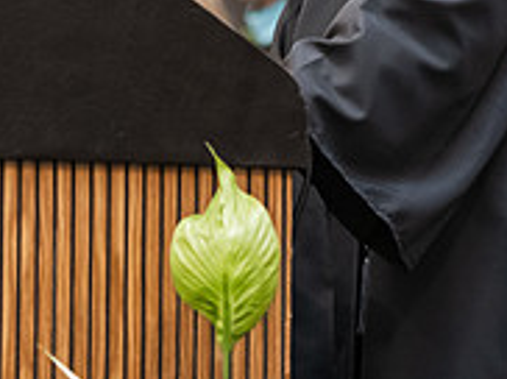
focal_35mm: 445
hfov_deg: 4.5
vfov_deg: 3.3
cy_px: -155
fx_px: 6509
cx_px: 320
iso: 3200
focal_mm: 145
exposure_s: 1/200
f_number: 3.2
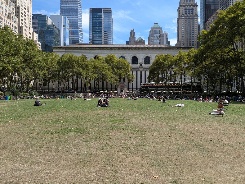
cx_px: 122
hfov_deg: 71.6
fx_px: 170
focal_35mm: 24
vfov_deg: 56.8
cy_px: 92
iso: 32
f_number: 1.7
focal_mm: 4.53
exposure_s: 1/1115
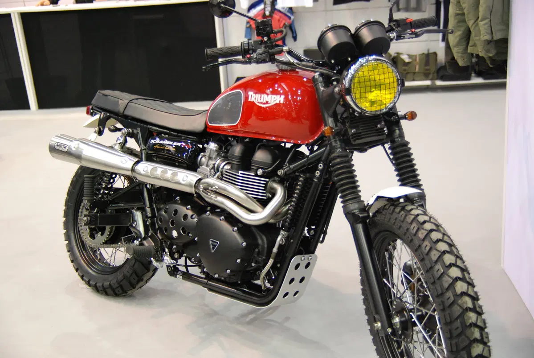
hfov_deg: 43.6
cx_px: 267
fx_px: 668
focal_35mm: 45
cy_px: 179
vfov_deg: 30.0
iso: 1000
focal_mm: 30
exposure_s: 1/125
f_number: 2.8
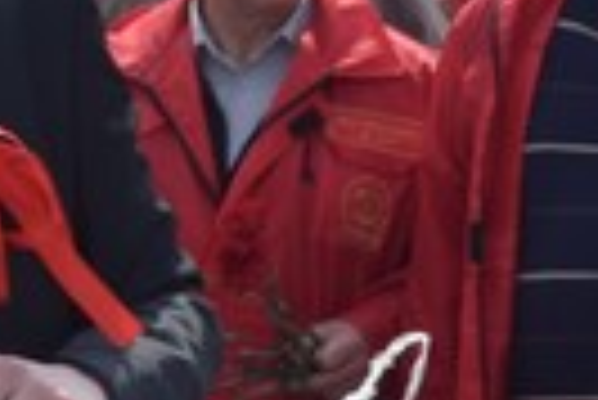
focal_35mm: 635
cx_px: 1214
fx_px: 10557
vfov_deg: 2.2
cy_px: -218
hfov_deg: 3.2
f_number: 9
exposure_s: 1/200
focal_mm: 55
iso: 100
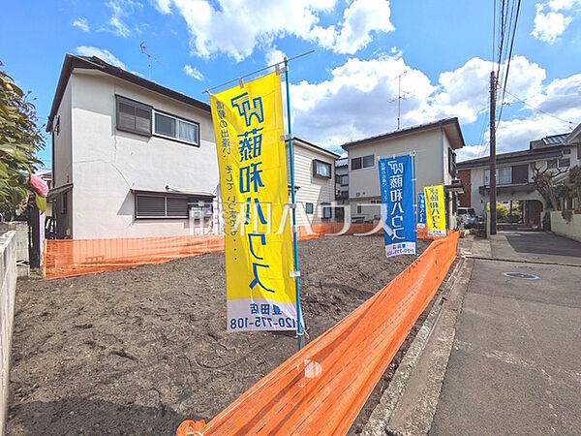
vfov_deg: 85.7
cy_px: 218
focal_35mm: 14
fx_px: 235
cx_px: 290
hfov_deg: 102.1
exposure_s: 1/3704
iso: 46
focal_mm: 1.83
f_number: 2.2
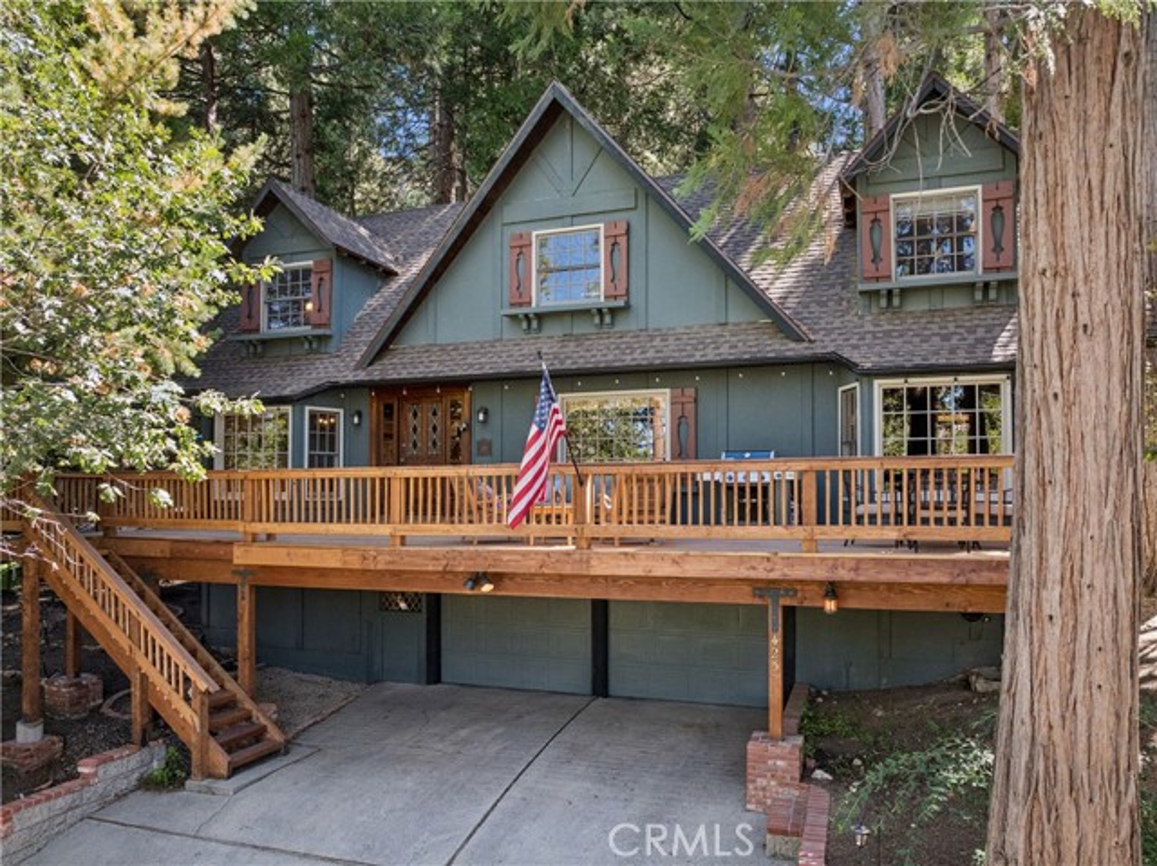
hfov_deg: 71.6
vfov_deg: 56.8
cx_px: 578
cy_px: 433
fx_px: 802
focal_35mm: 24
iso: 330
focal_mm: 12.3
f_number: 2.8
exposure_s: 1/15
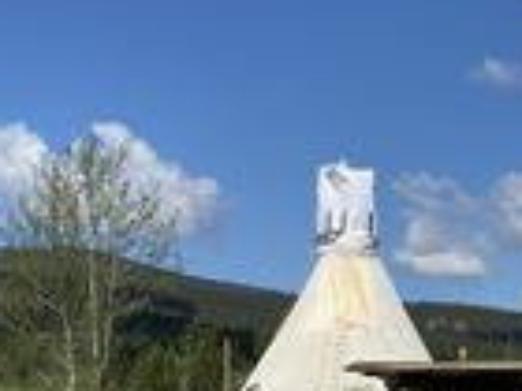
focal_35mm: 127
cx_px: 613
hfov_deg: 15.0
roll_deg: -0.5
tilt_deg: +6.0
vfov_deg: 11.7
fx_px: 1915
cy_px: 257
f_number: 2
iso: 20
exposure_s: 1/1996
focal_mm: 6
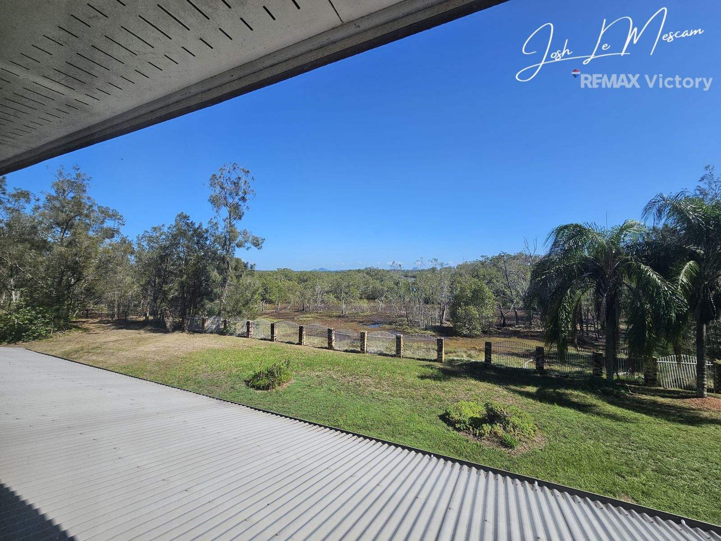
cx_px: 360
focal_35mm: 13
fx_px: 271
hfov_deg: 106.2
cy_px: 270
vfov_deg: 89.9
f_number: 2.2
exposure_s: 1/1859
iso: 50
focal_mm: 2.2
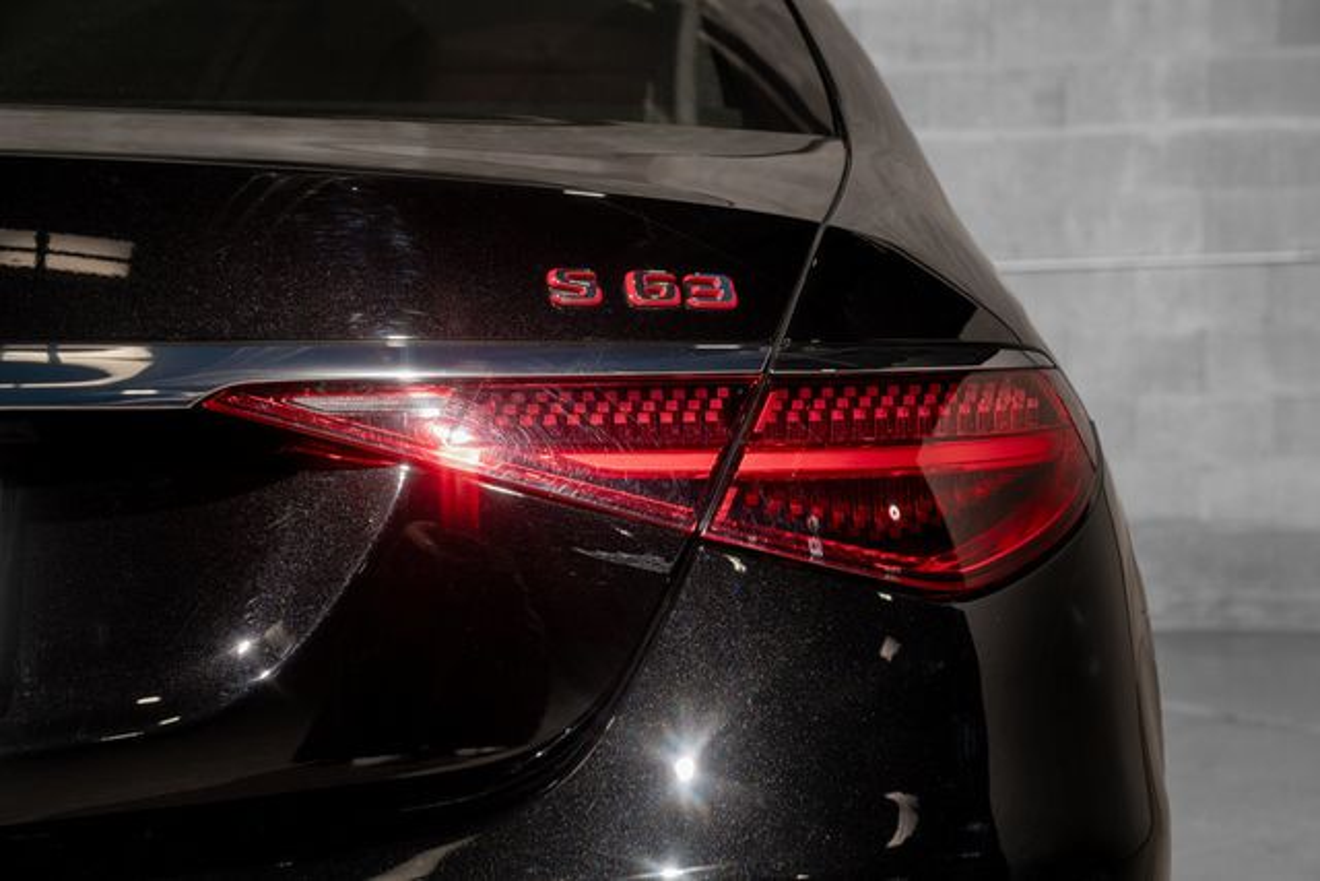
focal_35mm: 68
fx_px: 2494
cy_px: 440
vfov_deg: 20.0
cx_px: 660
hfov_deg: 29.6
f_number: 6.3
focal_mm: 68
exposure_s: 1/50
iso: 320
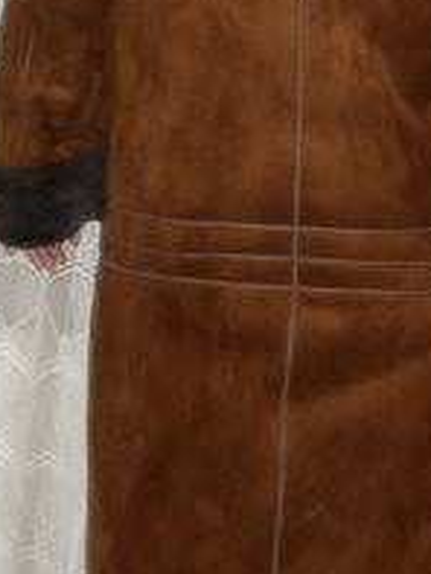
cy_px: 76
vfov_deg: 15.0
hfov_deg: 11.4
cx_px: 315
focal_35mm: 130
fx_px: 2156
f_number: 4.3
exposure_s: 1/60
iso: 400
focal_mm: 10.1
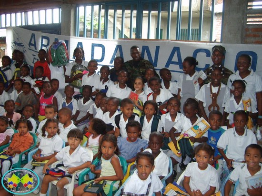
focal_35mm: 35
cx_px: 131
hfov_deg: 52.6
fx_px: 265
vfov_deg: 40.7
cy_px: 98
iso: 106
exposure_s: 1/45
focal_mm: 5.8
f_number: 2.8
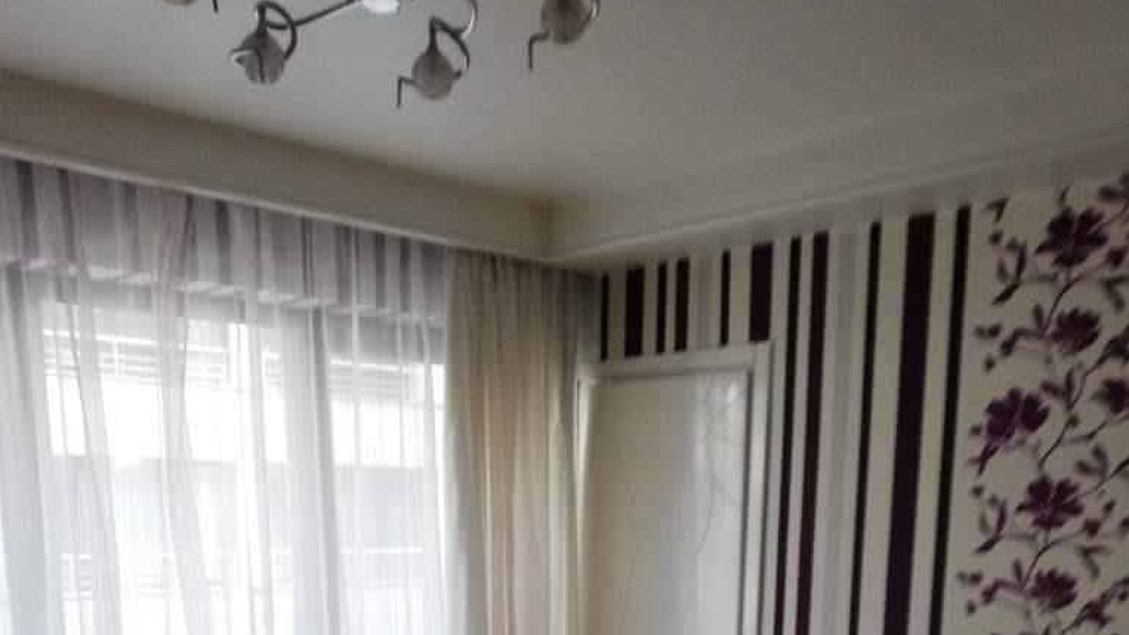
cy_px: 719
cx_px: 565
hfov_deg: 52.8
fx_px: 1137
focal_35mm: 38
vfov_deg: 28.1
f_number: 2.2
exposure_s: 1/33.3
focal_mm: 3.81
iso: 200
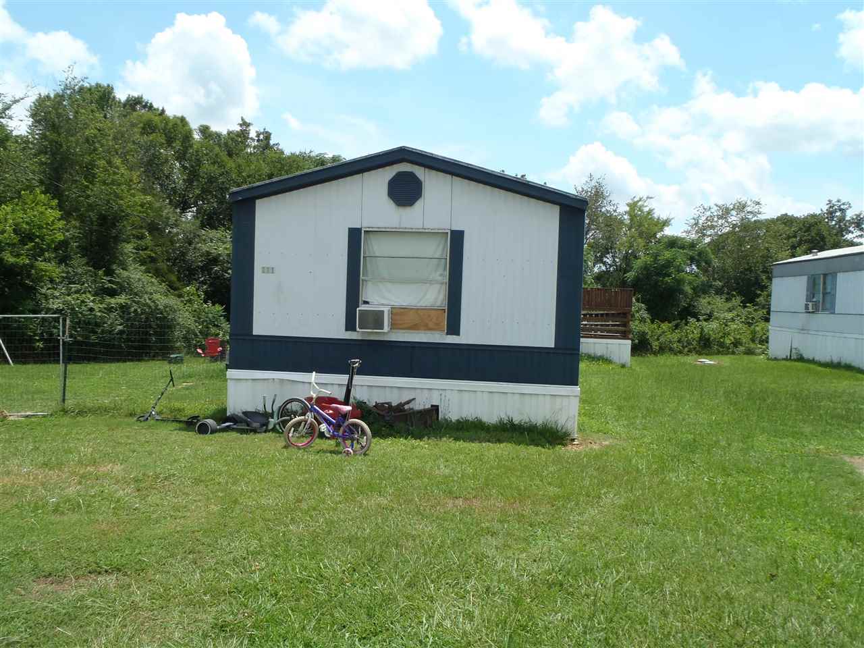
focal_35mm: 28
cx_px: 432
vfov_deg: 49.7
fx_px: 699
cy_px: 324
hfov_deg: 63.4
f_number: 3.9
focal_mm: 5
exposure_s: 1/500
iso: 80
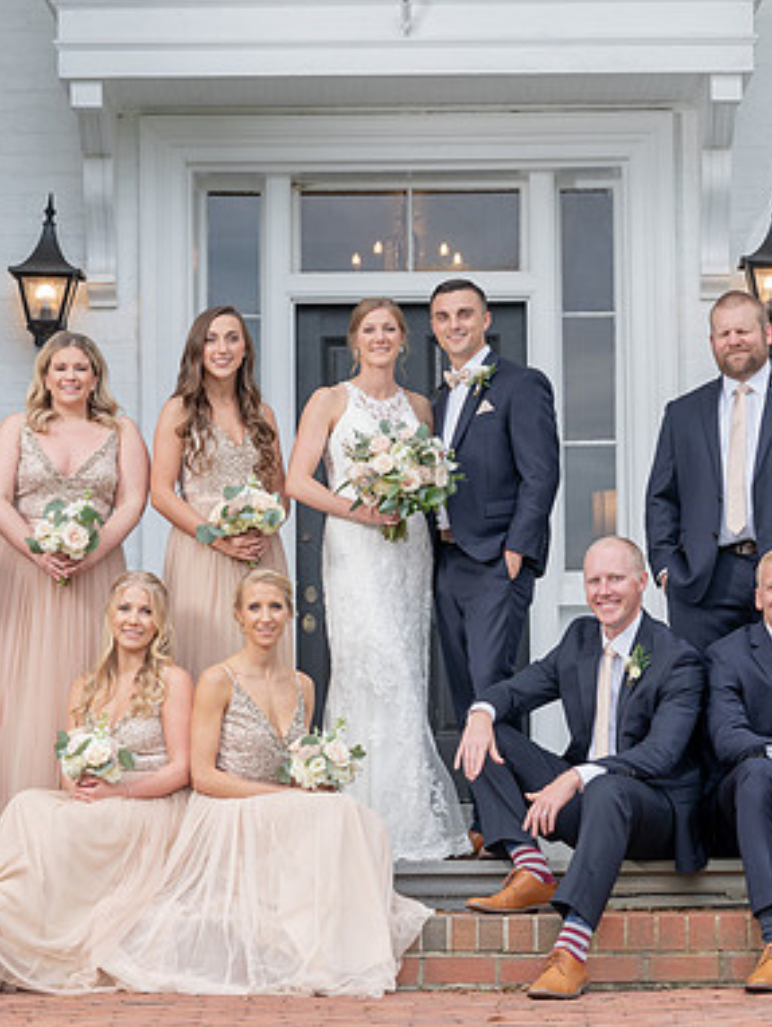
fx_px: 3446
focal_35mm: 116
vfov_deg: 17.0
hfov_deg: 12.8
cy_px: 486
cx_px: 463
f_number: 6.3
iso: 320
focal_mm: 75
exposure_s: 1/250
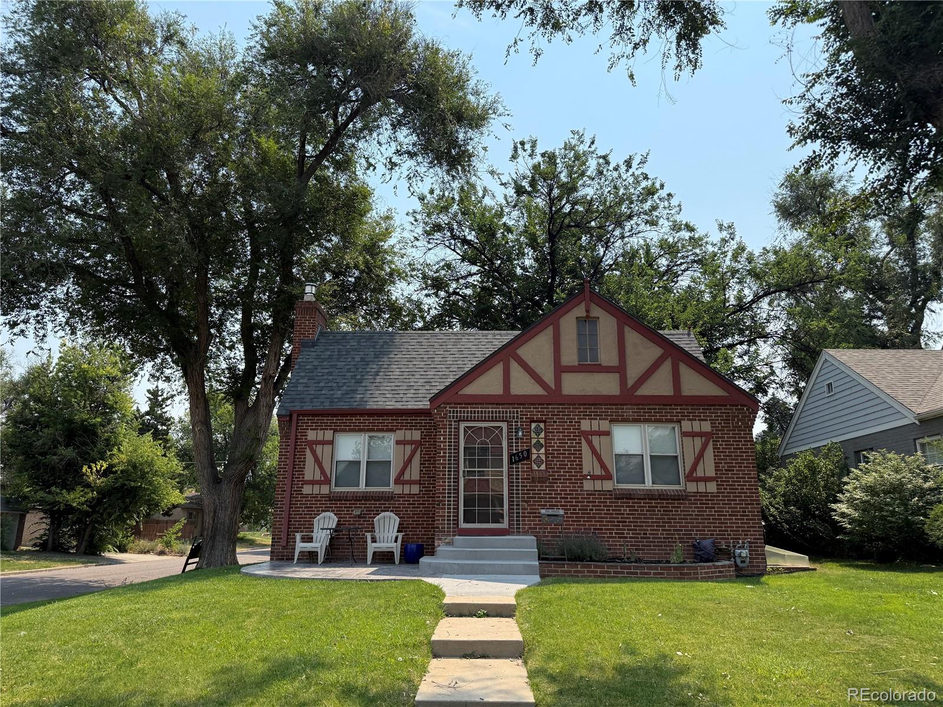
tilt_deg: +14.5
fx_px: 654
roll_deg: +0.2
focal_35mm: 24
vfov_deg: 56.8
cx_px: 472
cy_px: 354
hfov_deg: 71.6
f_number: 1.78
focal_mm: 6.76
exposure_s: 1/4673
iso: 100
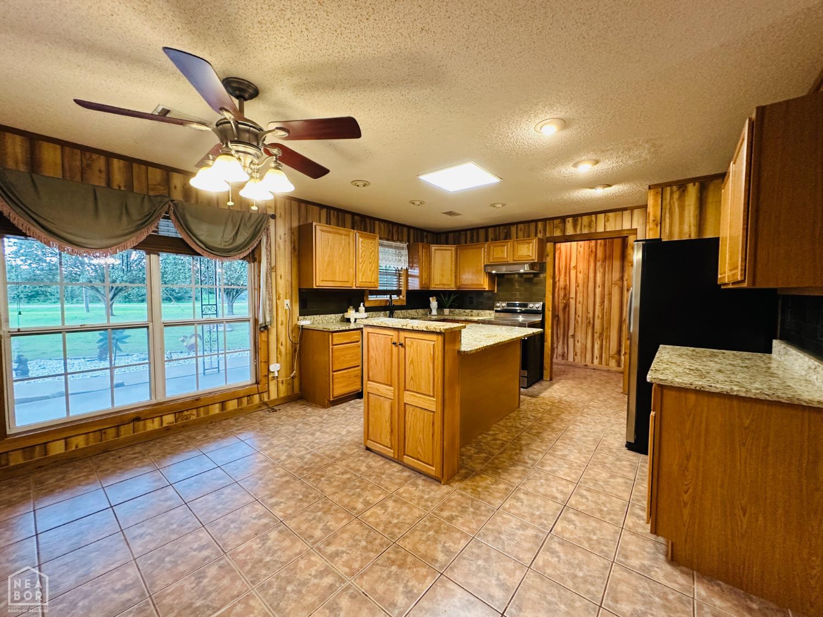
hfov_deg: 102.1
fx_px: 333
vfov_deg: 85.7
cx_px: 412
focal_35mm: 14
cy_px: 308
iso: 320
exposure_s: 1/60
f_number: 2.2
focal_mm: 2.22
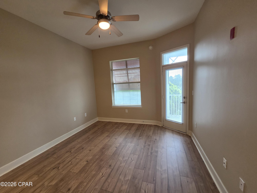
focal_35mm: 13
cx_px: 128
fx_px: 97
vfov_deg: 89.9
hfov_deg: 106.2
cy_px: 96
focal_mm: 2.2
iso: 250
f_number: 2.2
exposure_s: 1/60
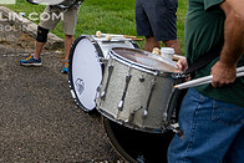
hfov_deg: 26.3
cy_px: -28
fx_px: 482
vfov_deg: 18.3
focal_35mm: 71
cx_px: -22
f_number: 4
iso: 400
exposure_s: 1/800
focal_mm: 24
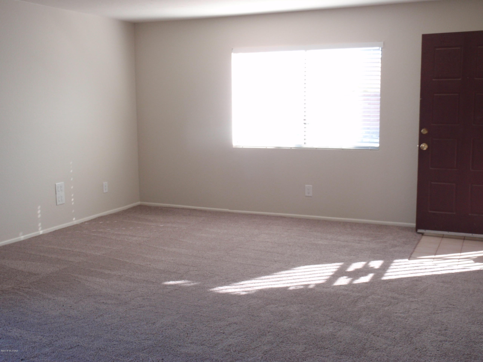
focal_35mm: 40
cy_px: 181
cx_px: 242
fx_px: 558
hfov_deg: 46.8
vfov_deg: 36.0
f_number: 3.9
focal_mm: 7.25
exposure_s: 1/40
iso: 125
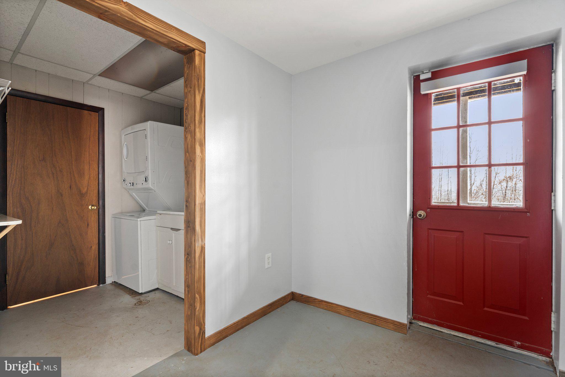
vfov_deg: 73.8
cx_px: 282
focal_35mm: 16
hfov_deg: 96.7
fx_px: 251
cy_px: 188
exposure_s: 1/1.25
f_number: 8
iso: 500
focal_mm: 16
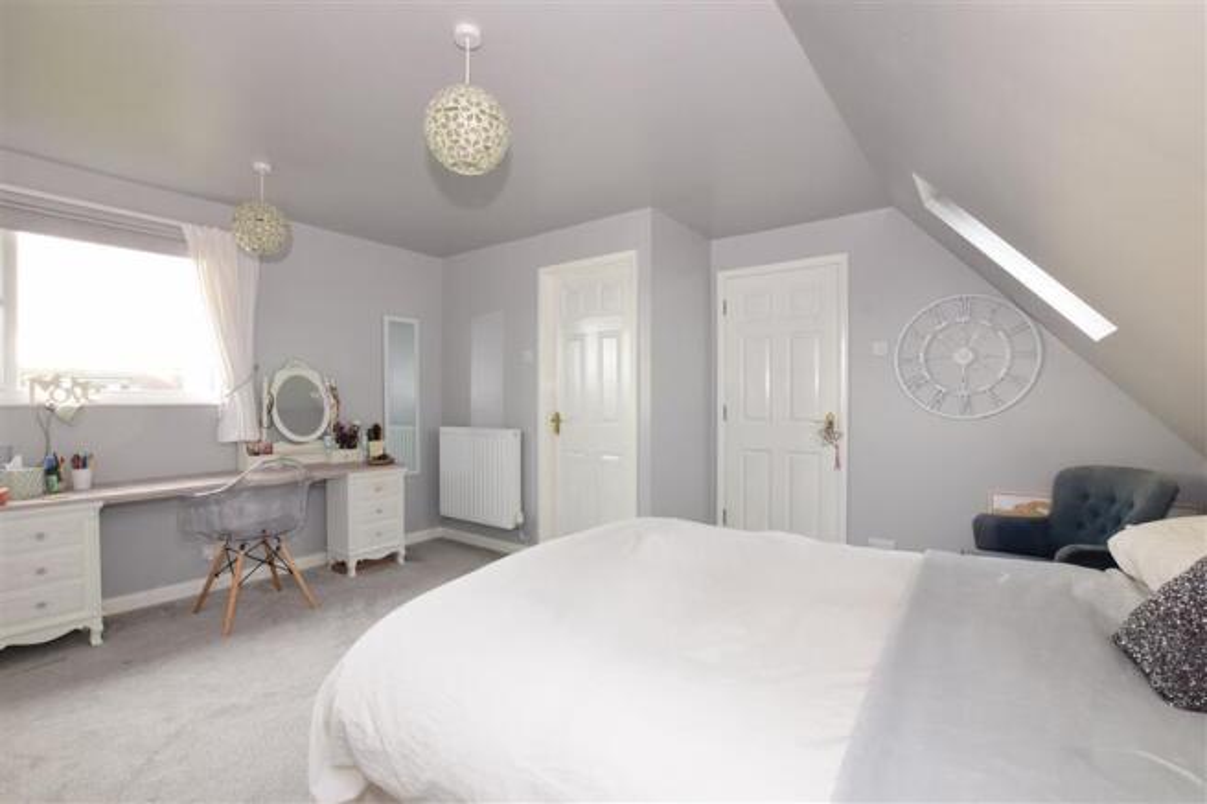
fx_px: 503
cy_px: 402
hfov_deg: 100.4
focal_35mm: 15
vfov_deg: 77.3
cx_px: 604
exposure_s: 1/3
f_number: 18
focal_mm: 10
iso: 400
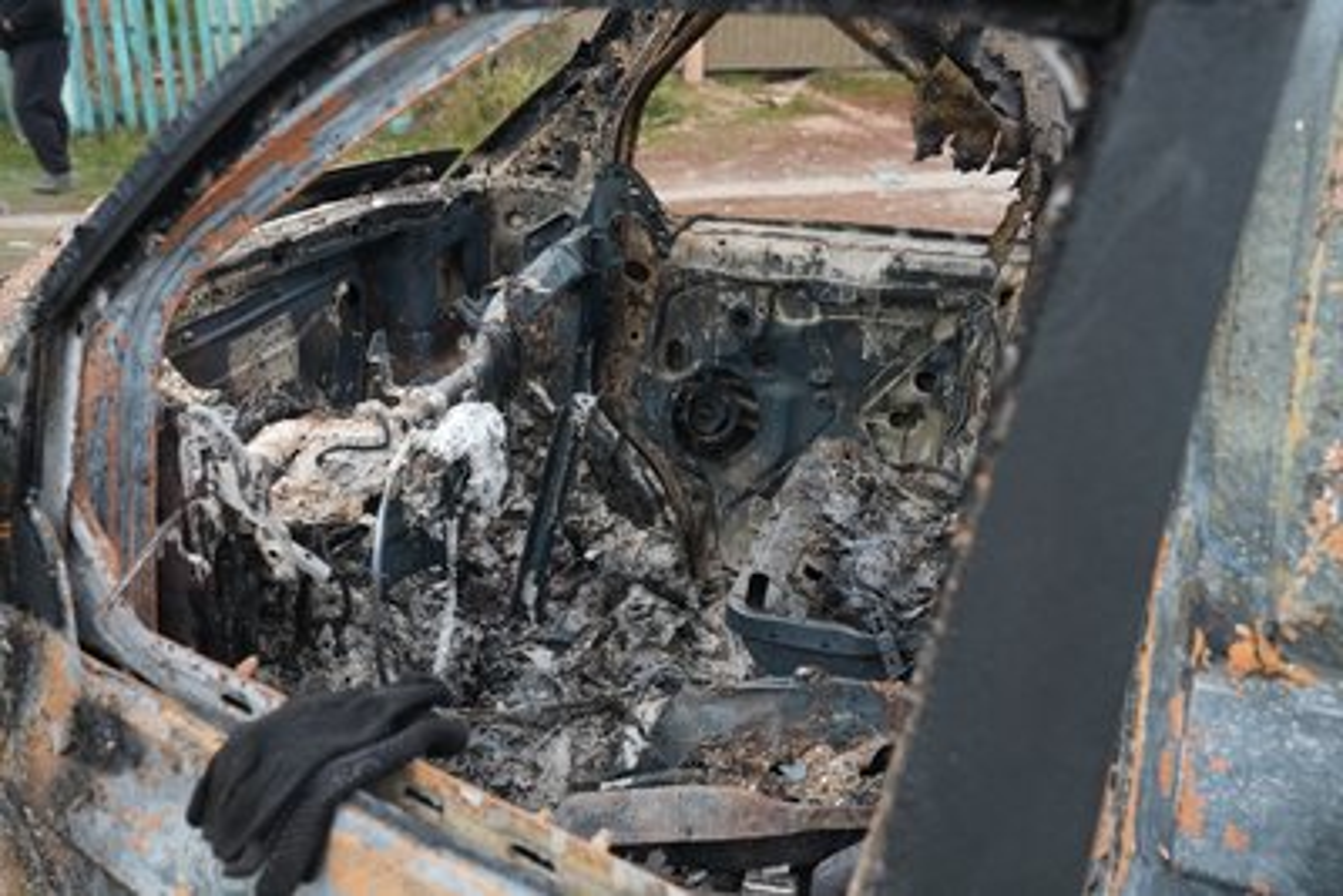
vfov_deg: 32.7
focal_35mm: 41
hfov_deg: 47.4
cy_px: 448
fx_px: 1530
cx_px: 672
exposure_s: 1/100
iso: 640
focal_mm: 41
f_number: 5
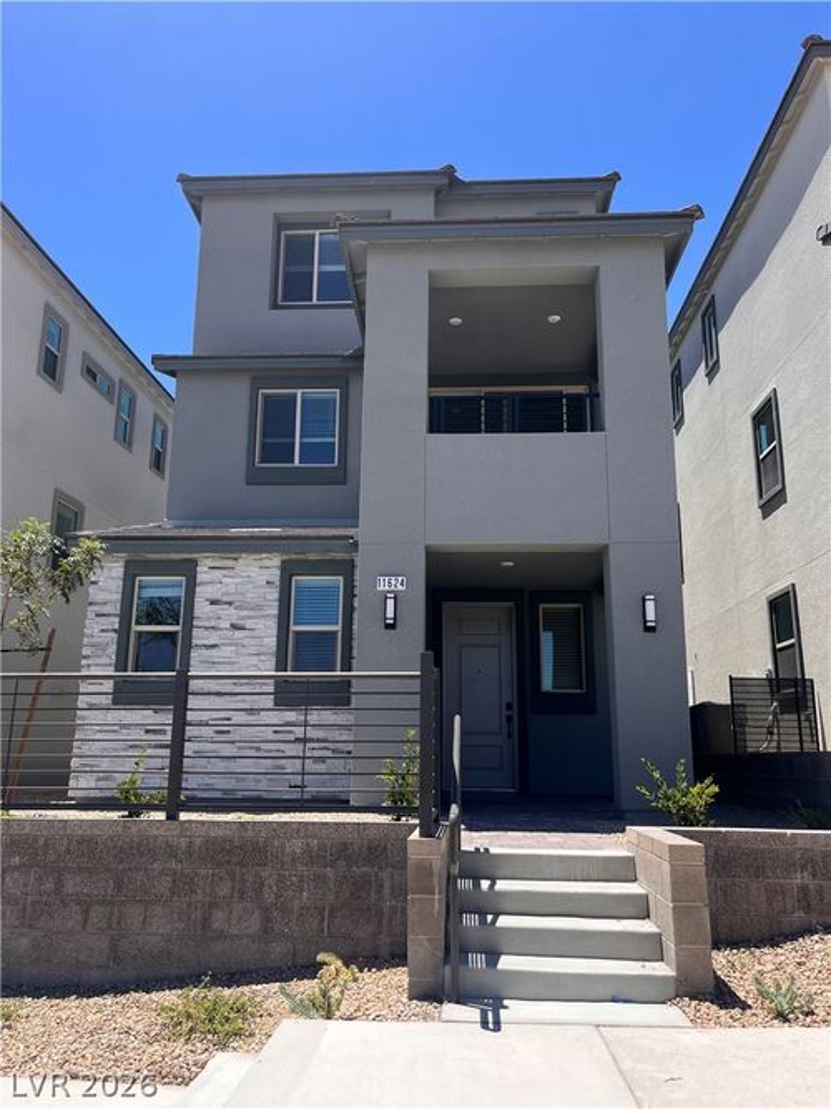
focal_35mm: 26
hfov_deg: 53.0
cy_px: 554
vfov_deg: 67.3
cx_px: 416
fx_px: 832
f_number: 1.6
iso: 50
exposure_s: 1/2137
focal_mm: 5.1
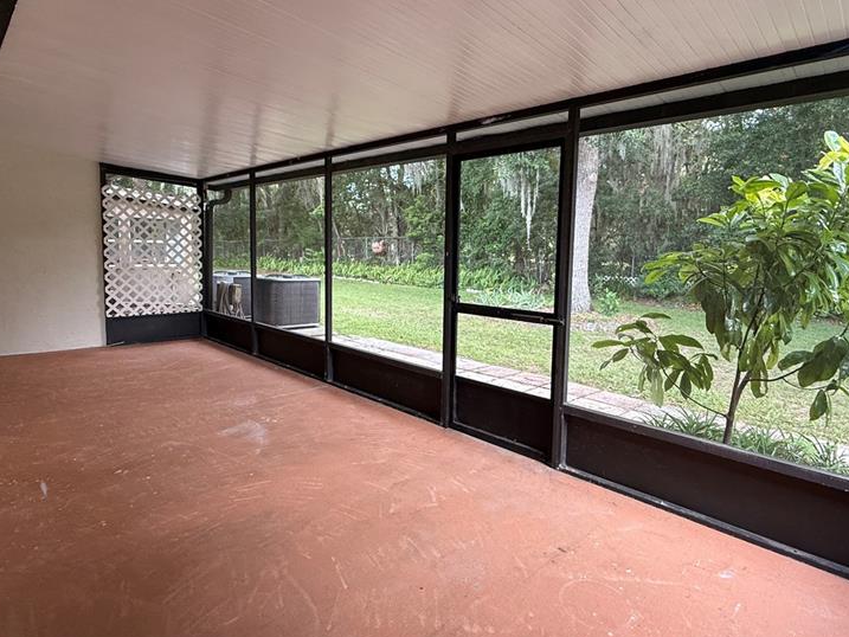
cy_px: 294
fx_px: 491
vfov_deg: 65.9
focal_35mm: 20
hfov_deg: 81.7
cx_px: 436
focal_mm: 2.22
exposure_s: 1/99
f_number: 2.2
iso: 200
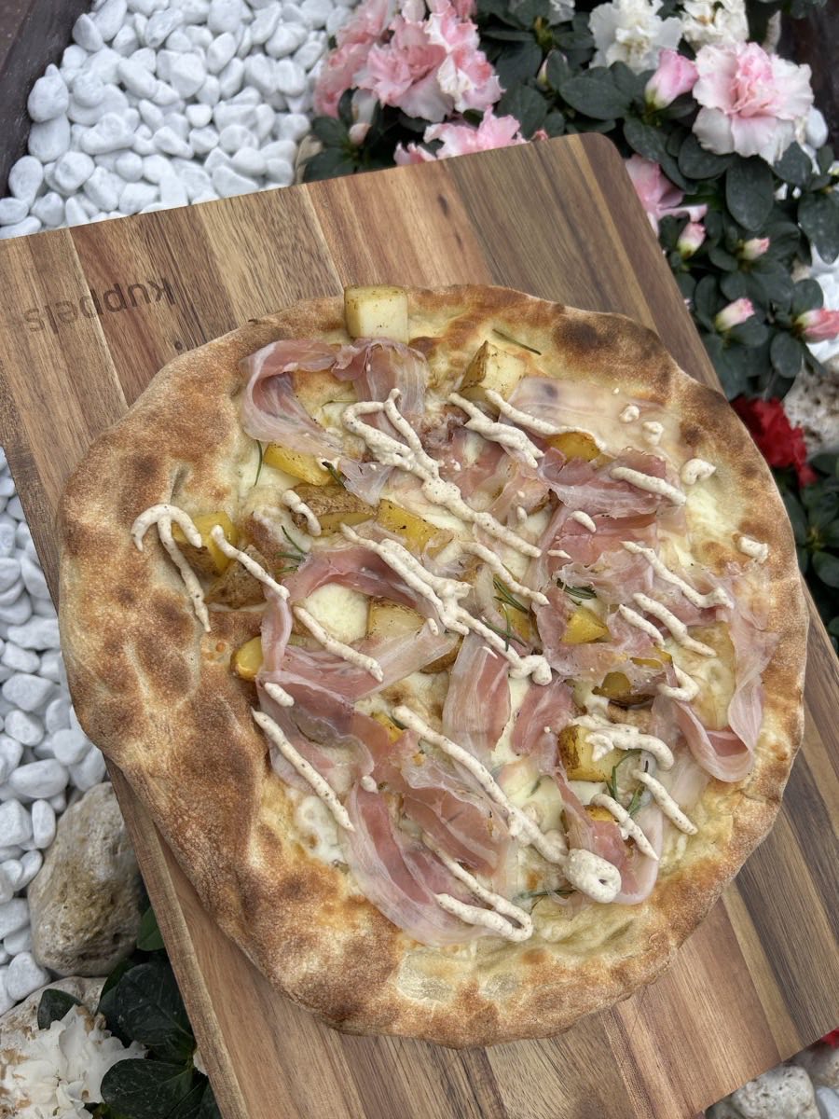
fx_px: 840
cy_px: 560
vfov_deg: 67.3
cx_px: 420
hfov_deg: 53.1
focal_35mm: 26
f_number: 1.5
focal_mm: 5.7
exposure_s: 1/1238
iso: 50
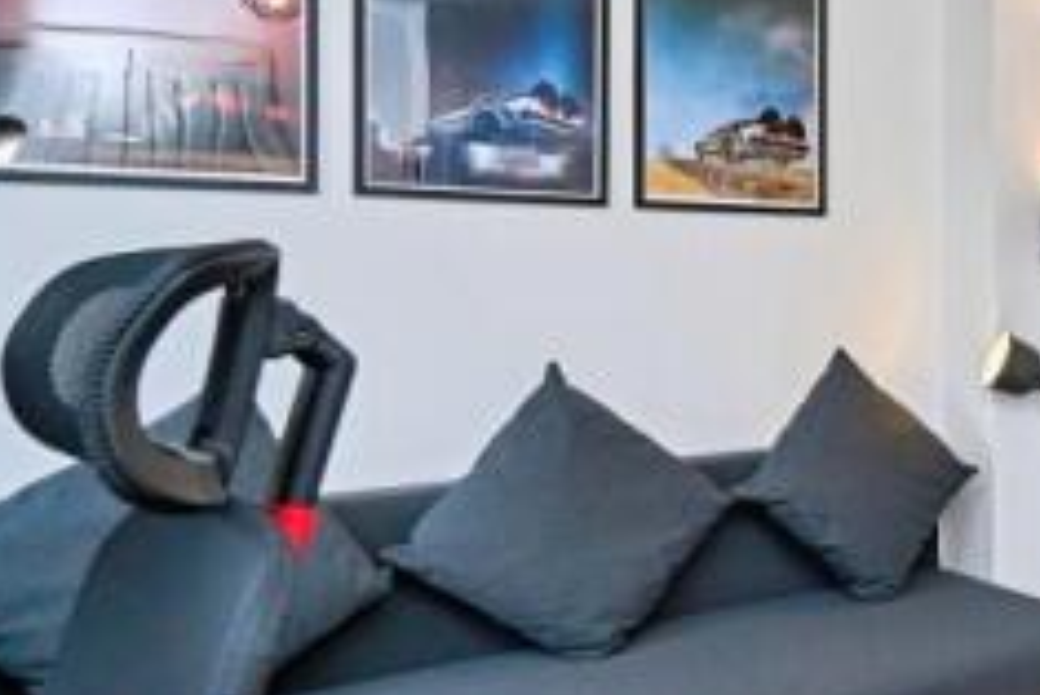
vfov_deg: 34.2
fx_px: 1127
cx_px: 1140
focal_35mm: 39
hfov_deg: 40.3
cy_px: 308
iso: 320
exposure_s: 1/80
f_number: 8
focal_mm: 14
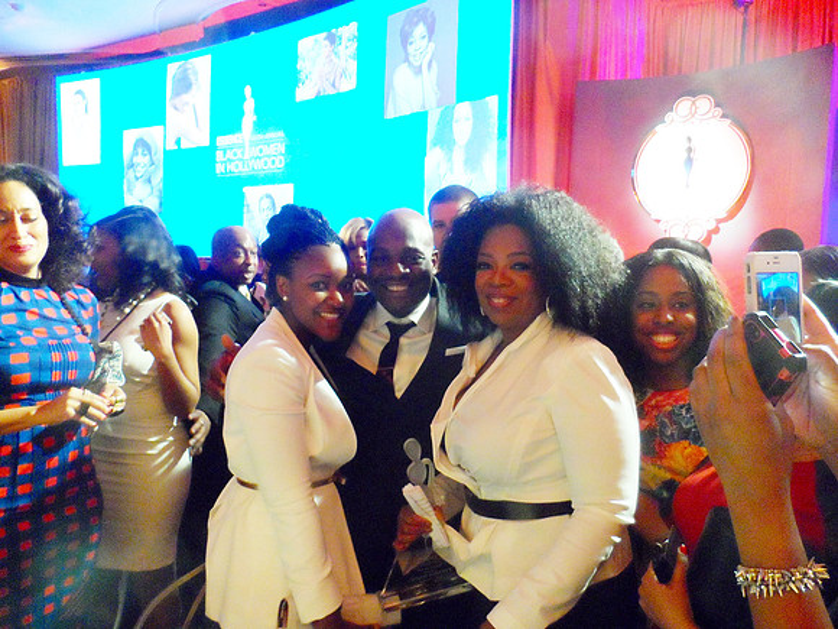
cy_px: 314
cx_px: 419
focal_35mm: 24
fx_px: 581
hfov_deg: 71.6
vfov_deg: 56.8
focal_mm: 4
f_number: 3.2
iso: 480
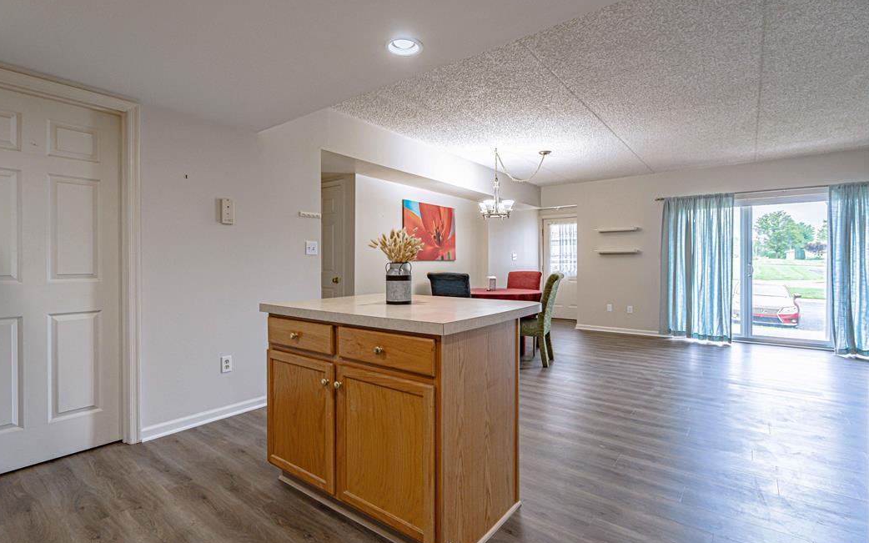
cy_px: 267
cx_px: 429
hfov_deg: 94.4
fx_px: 403
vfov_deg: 68.0
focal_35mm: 17
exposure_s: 1/500
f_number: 5
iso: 640
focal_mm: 16
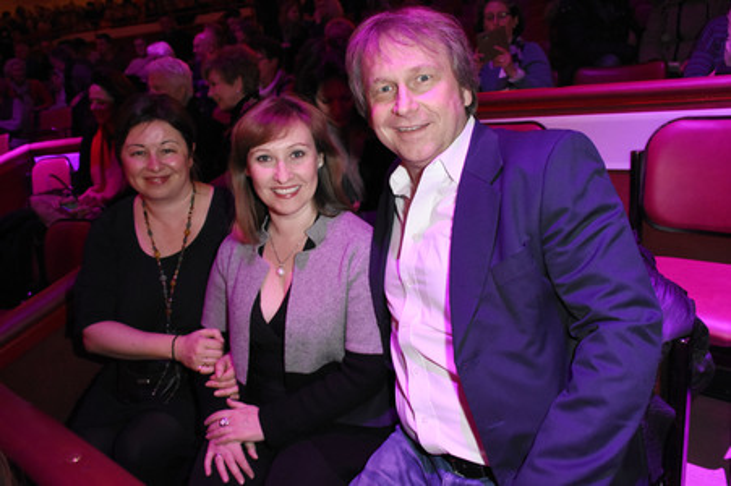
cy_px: 243
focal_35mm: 27
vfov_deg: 47.9
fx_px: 548
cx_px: 366
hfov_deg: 67.4
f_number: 6.3
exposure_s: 1/60
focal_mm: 18
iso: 3200
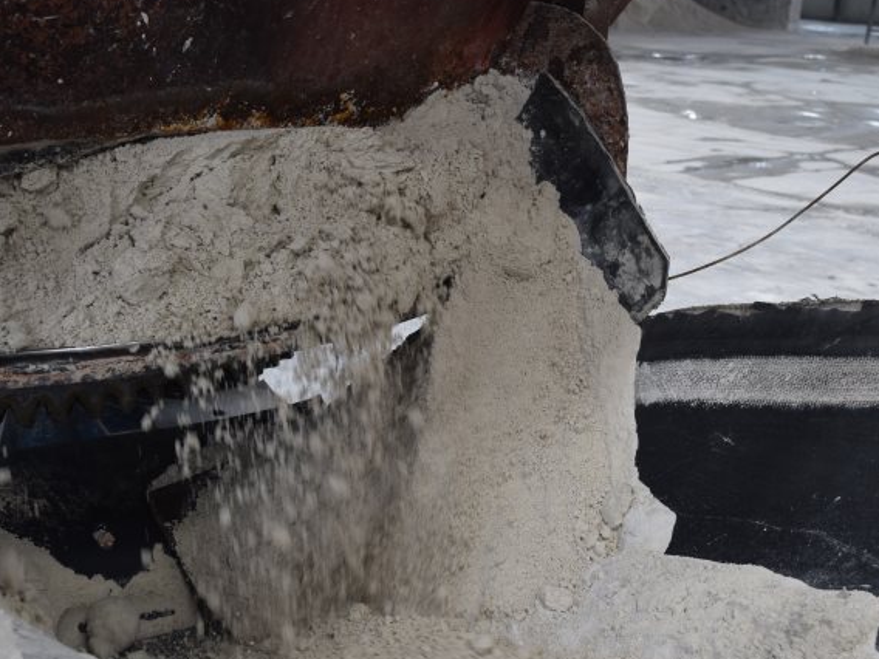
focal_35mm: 47
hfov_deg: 40.7
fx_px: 1185
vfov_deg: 31.1
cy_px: 364
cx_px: 469
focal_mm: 23
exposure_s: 1/125
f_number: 5.6
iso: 640
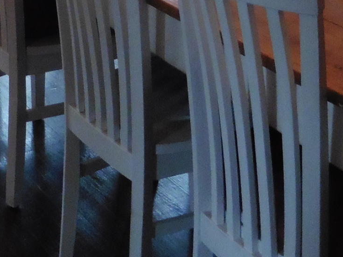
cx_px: 99
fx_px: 971
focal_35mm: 98
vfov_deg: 13.3
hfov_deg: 19.9
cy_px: -237
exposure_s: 1/40
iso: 400
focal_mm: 4.3
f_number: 3.3
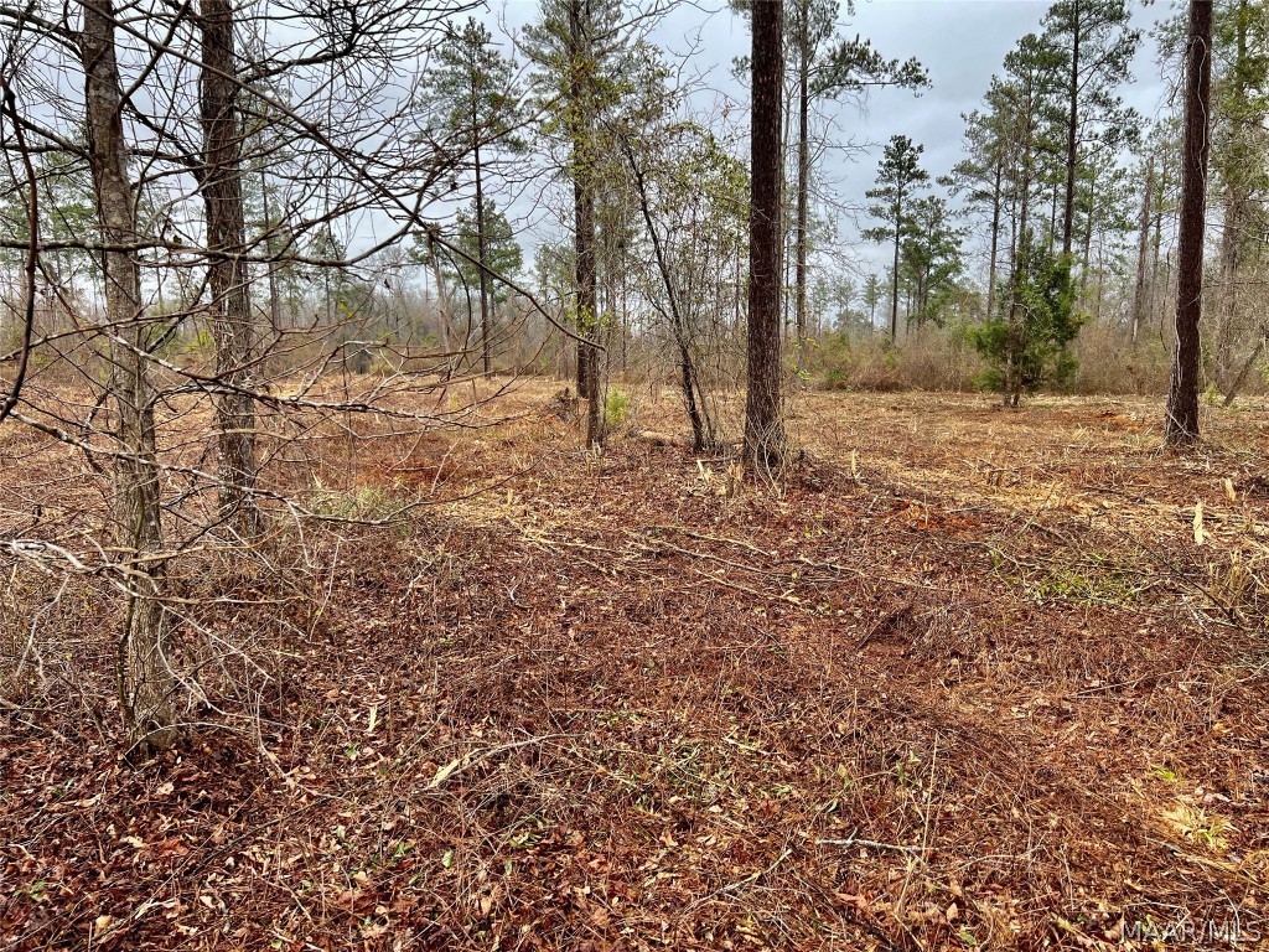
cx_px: 634
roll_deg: +0.4
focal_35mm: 26
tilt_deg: -8.8
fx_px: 953
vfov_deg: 53.1
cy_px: 476
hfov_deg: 67.3
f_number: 1.5
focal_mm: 5.7
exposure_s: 1/628
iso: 50
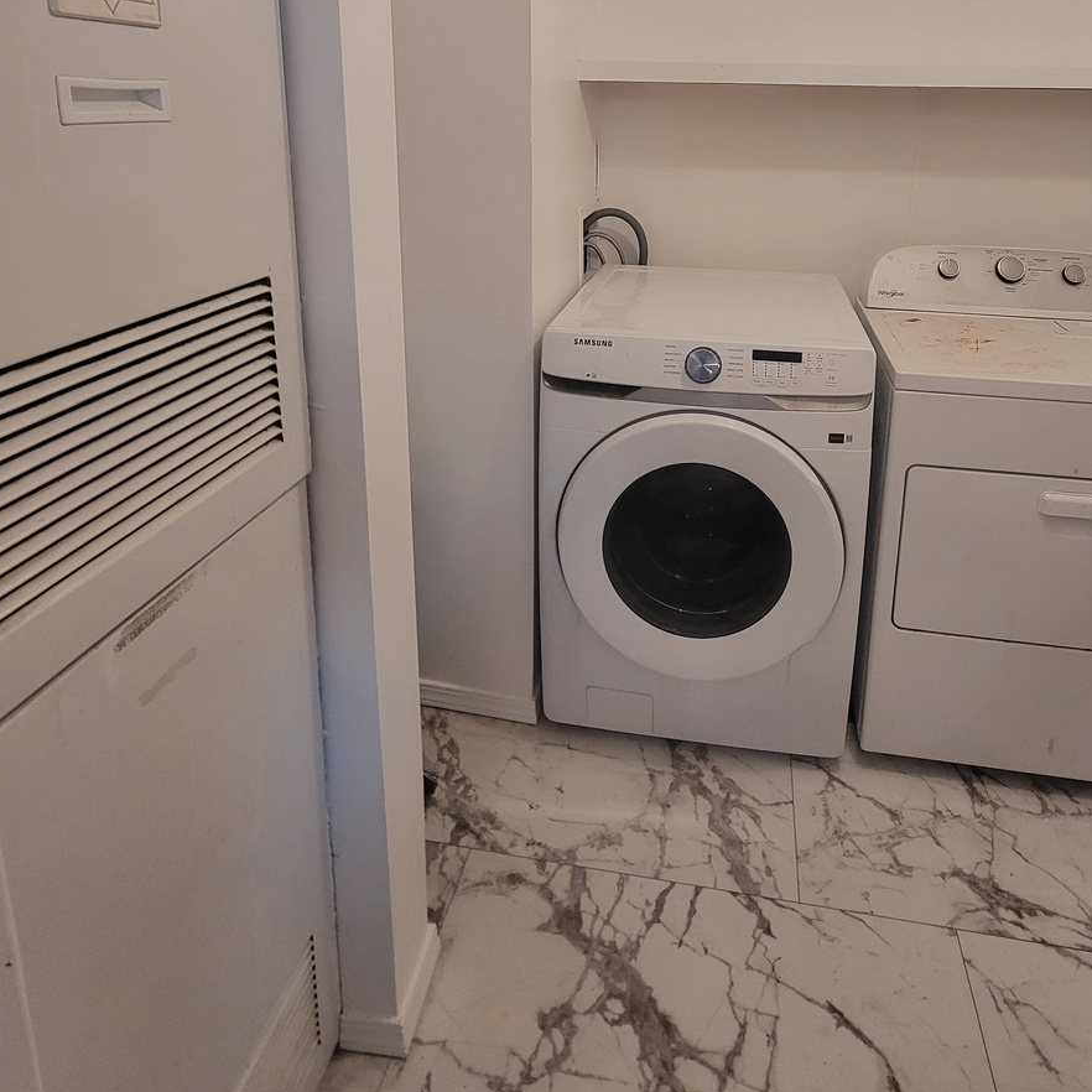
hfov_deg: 74.4
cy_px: 274
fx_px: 714
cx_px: 624
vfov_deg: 69.9
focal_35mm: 20
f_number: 2.2
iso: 250
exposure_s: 1/60.2
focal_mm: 2.2
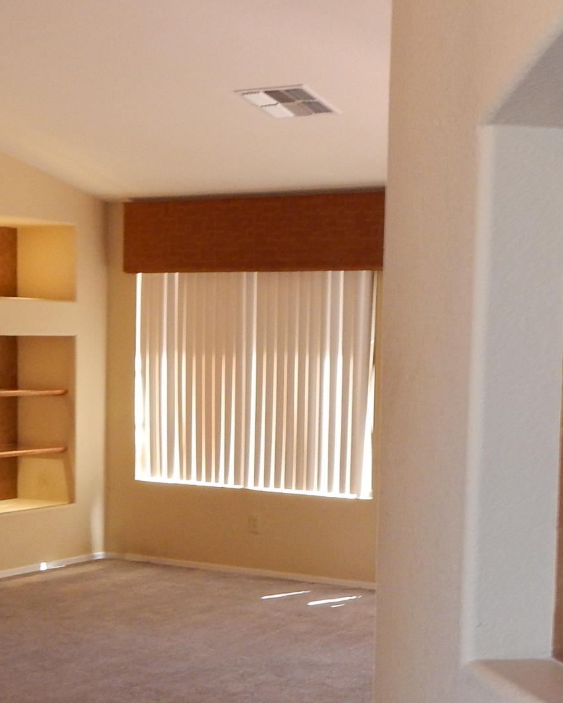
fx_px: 1437
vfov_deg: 27.3
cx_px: 257
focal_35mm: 69
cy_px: 478
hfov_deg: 22.2
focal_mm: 4.5
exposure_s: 1/30
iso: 200
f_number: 3.1
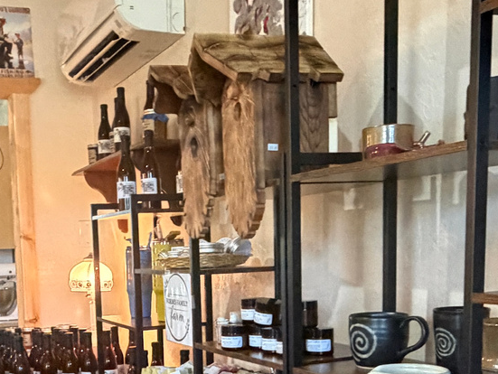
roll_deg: +2.4
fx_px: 749
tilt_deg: -9.1
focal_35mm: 52
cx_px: 149
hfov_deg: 36.3
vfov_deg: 26.5
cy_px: 375
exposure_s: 1/60
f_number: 2.2
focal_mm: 2.22
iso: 1000
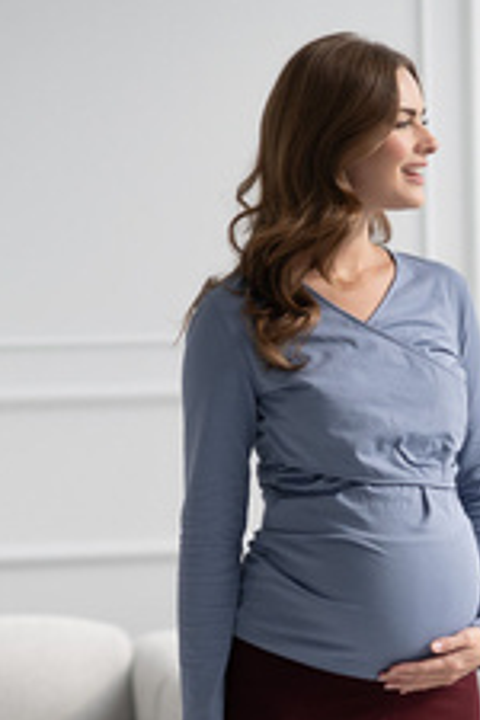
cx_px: 312
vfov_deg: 10.8
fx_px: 3780
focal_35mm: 189
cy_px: 710
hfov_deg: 7.3
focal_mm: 85
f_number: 2.5
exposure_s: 1/800
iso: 200
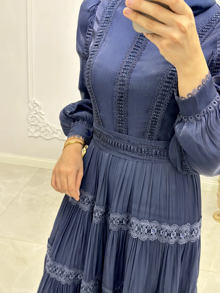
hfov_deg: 39.7
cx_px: 110
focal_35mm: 36
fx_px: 305
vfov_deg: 51.4
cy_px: 146
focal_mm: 6.76
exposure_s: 1/33
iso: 640
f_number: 1.78
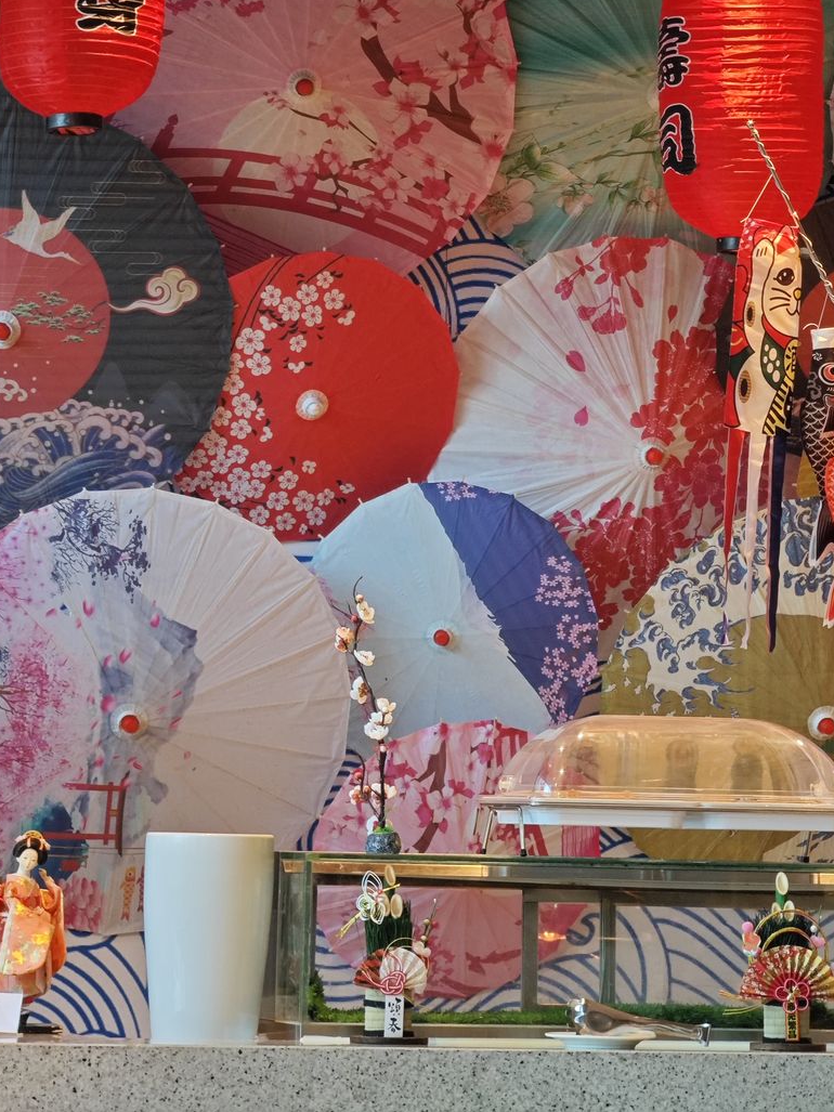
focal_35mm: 187
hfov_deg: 7.9
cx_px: 566
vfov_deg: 10.6
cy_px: 249
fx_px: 6008
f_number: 3
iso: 320
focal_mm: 19.4
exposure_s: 1/59.9
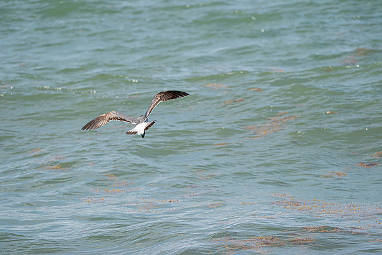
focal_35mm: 400
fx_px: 4245
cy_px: 128
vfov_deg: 3.4
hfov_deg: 5.2
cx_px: 191
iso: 640
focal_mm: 400
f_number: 10
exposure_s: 1/1250
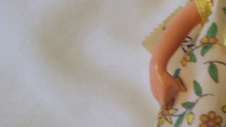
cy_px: 60
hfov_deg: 17.2
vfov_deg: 10.1
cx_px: 251
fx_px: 719
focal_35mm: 120
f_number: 2.8
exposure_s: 1/90
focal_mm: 5.6
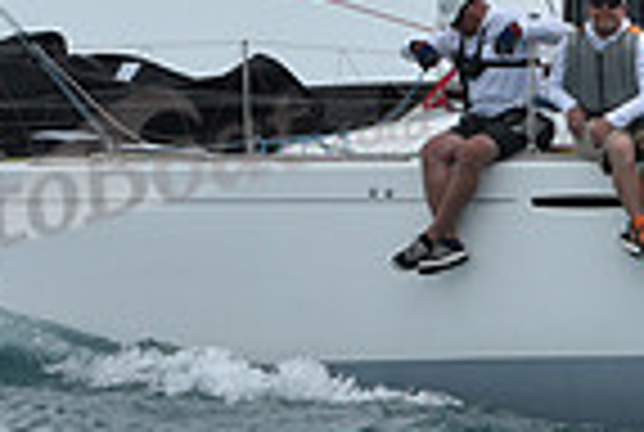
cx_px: 667
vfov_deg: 4.9
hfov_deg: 7.2
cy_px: -115
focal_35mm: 283
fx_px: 5073
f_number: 7.1
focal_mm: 70
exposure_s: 1/1250
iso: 250
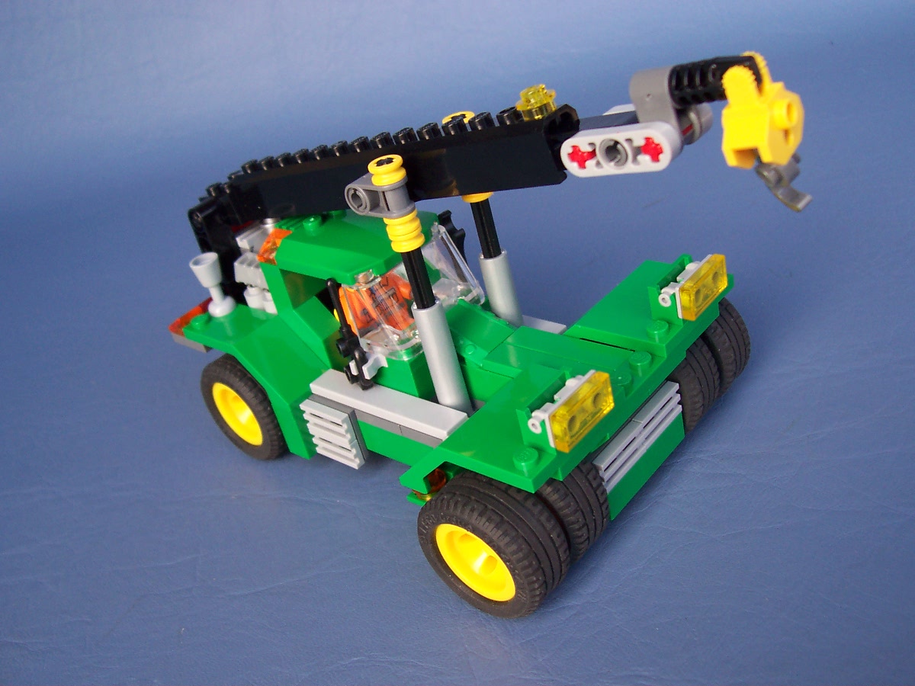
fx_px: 978
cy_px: 343
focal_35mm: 37
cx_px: 458
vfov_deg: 38.7
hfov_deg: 50.1
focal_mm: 5.6
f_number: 2.8
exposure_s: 1/180
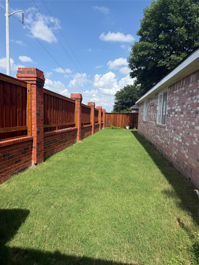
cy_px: 132
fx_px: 184
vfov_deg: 71.6
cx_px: 100
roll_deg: -2.9
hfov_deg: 56.8
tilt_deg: -5.7
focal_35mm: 24
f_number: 1.78
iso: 80
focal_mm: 6.76
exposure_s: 1/4405
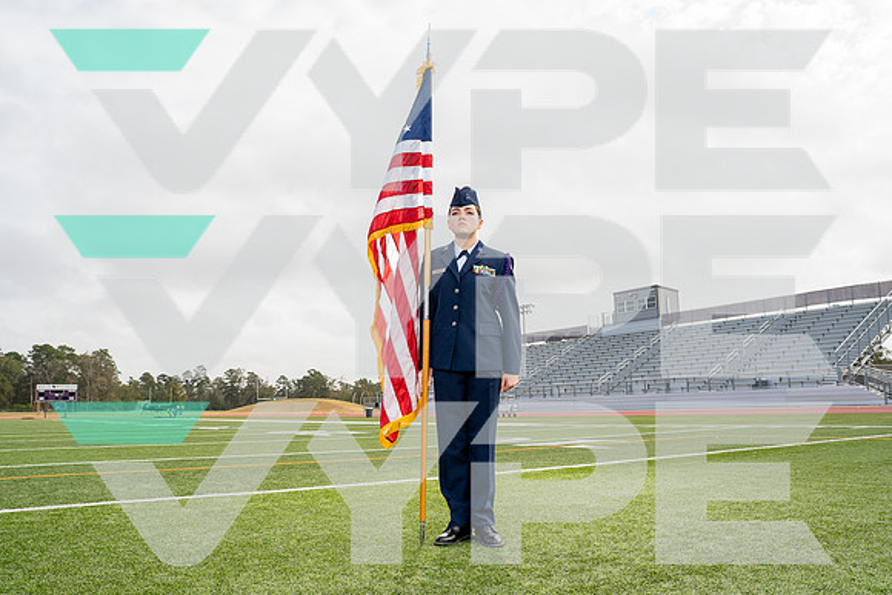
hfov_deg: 63.6
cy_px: 298
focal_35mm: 29
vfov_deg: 45.0
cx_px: 446
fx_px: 719
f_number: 7.1
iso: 320
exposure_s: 1/250
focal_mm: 29
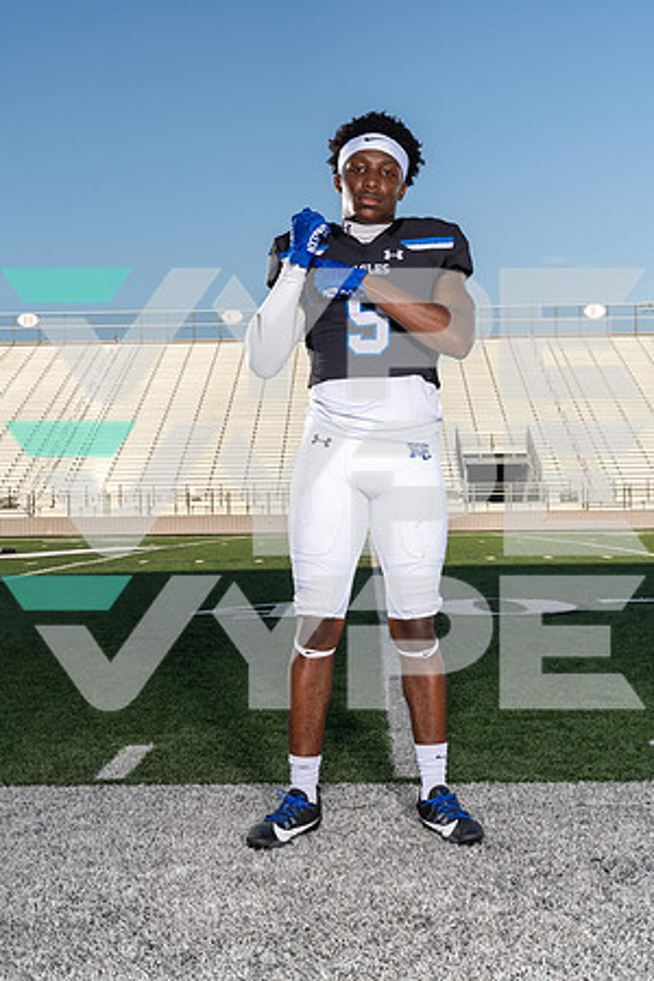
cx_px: 327
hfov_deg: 27.0
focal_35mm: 50
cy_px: 490
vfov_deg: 39.6
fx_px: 1362
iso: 160
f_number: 11
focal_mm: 50
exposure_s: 1/250
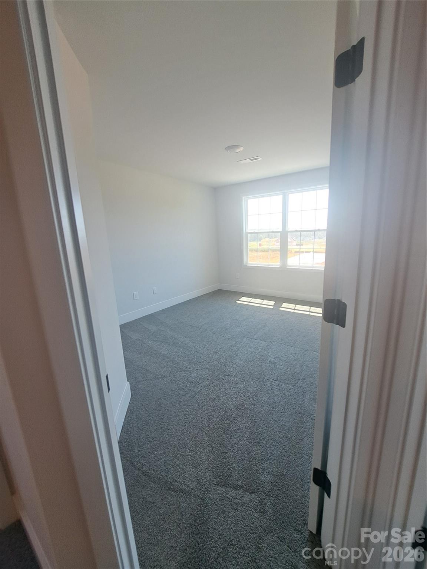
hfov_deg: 89.9
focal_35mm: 13
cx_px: 214
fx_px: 214
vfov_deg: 106.2
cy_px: 284
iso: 50
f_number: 2.2
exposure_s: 1/60
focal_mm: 1.74
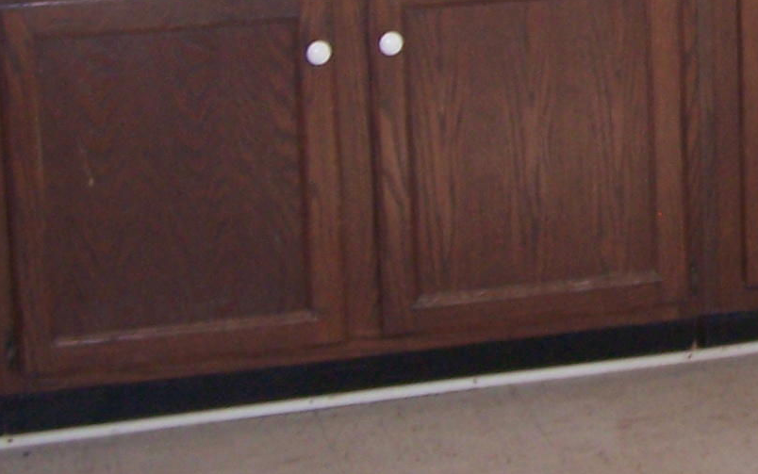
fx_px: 2666
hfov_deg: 15.4
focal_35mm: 129
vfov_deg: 10.0
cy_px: -151
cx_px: 986
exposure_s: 1/60
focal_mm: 6.3
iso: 140
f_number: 2.8
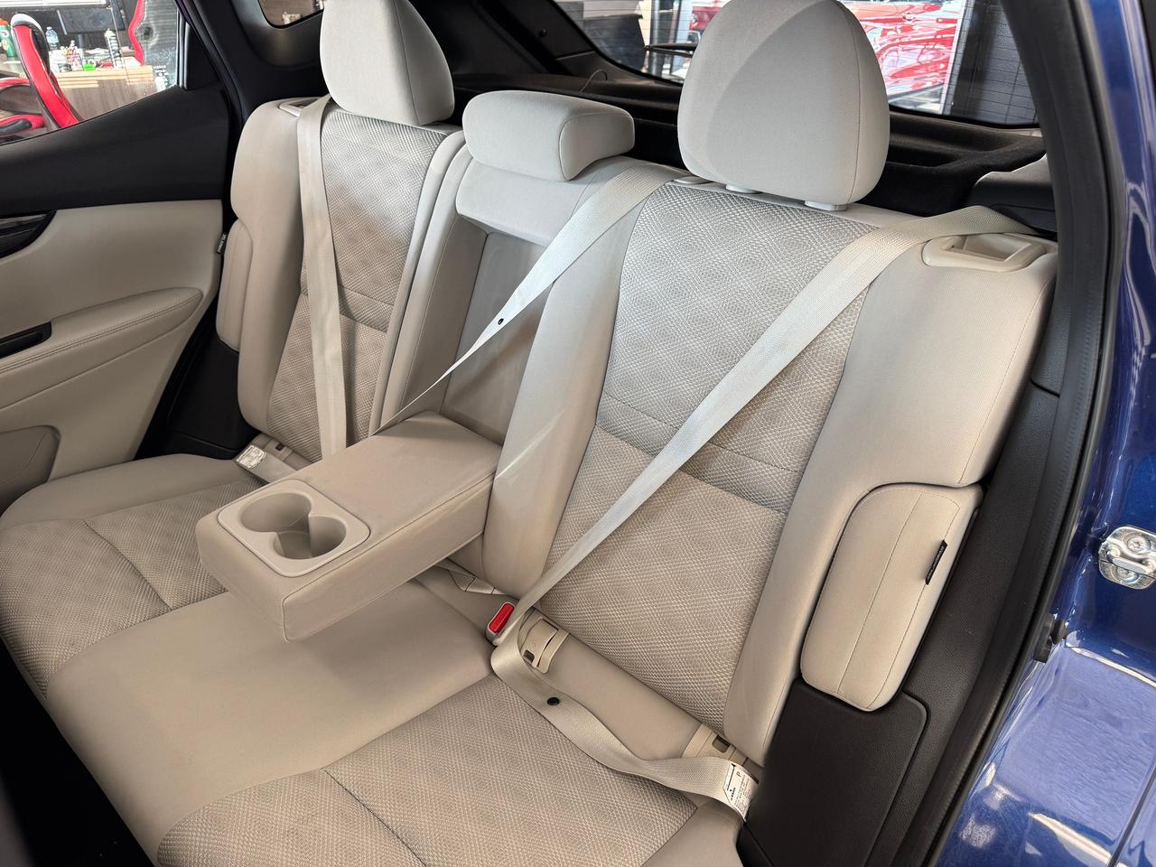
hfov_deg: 71.6
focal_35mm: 24
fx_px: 801
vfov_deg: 56.8
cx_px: 578
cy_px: 434
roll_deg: -0.2
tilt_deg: -29.4
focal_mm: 6.76
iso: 100
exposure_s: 1/60
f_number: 1.78
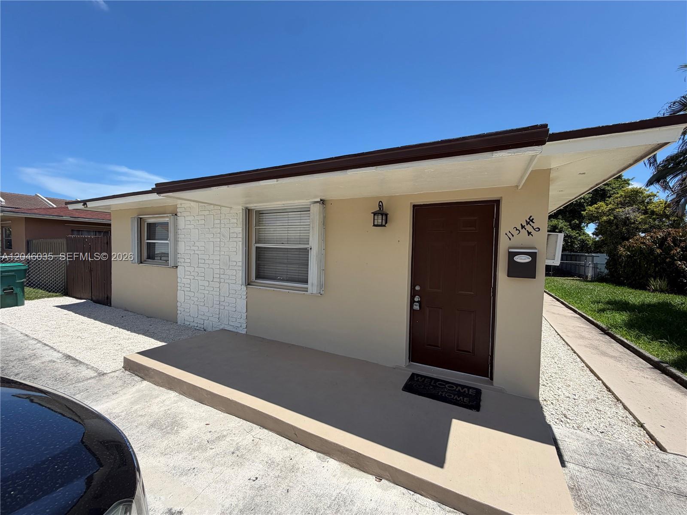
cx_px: 344
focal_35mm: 14
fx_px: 278
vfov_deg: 85.7
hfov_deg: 102.1
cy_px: 258
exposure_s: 1/770
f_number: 2.2
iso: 25
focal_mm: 2.22
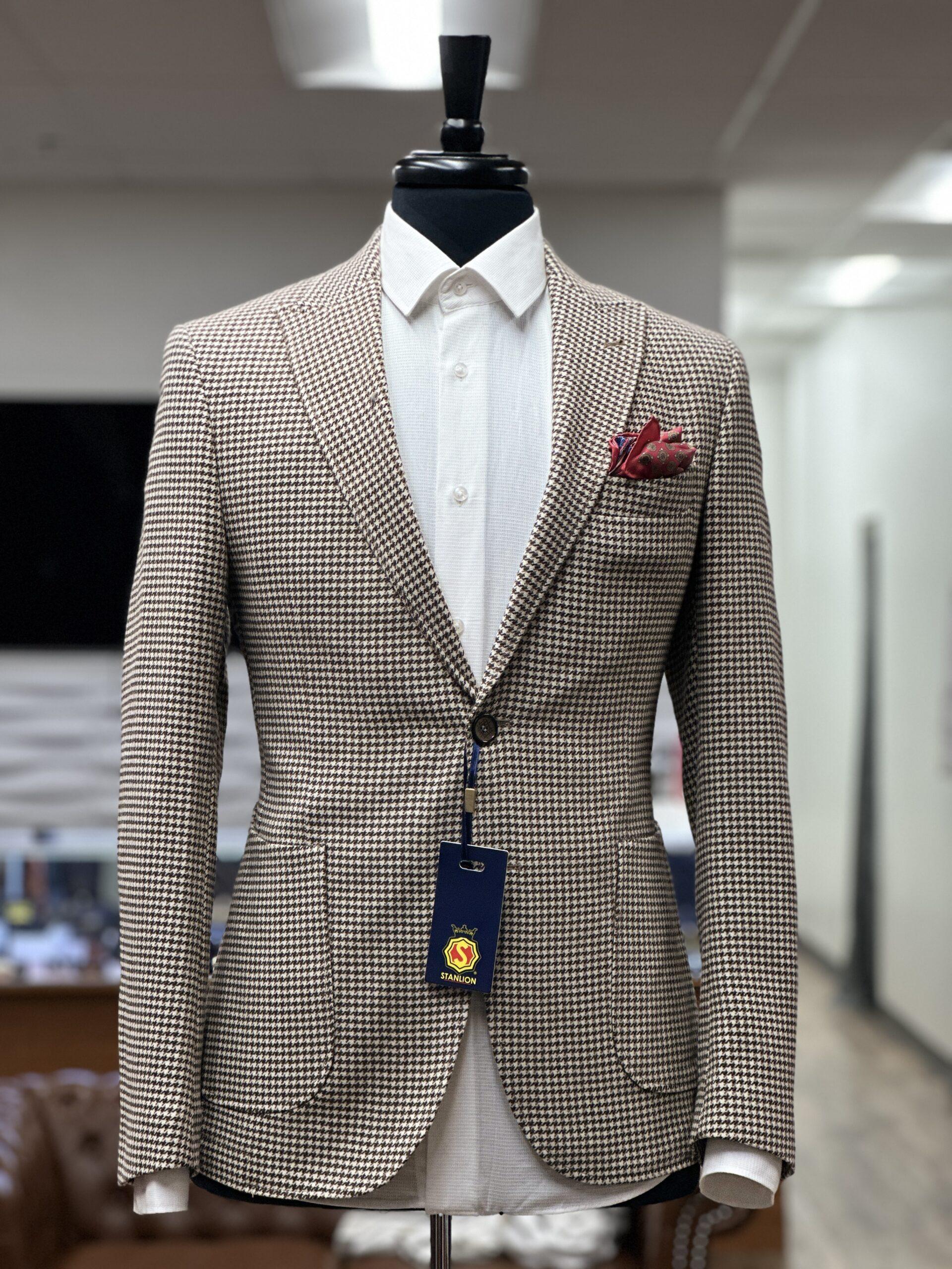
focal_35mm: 77
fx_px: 2824
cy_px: 634
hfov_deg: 19.1
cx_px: 476
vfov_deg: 25.3
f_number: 2.8
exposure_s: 1/120
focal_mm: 9
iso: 125
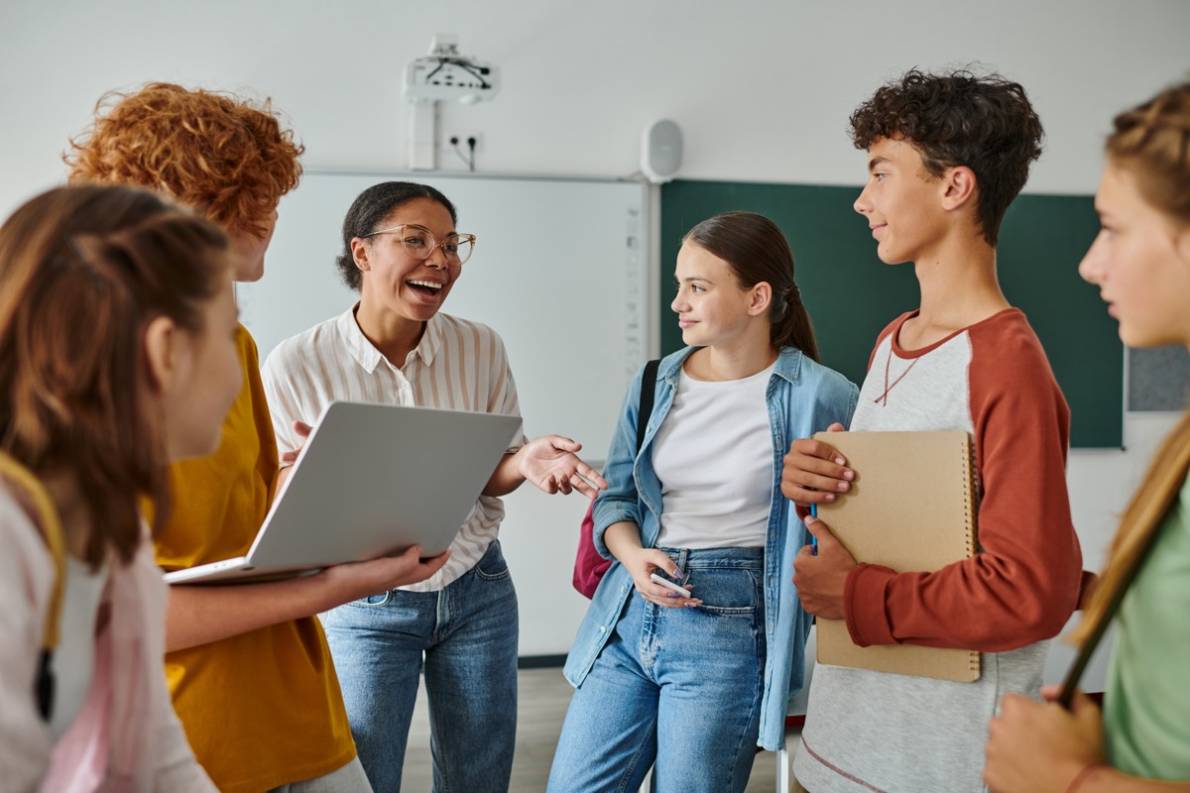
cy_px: 396
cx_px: 595
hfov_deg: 54.4
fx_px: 1157
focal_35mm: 35
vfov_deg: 37.9
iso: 320
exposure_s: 1/200
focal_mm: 35
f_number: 2.8
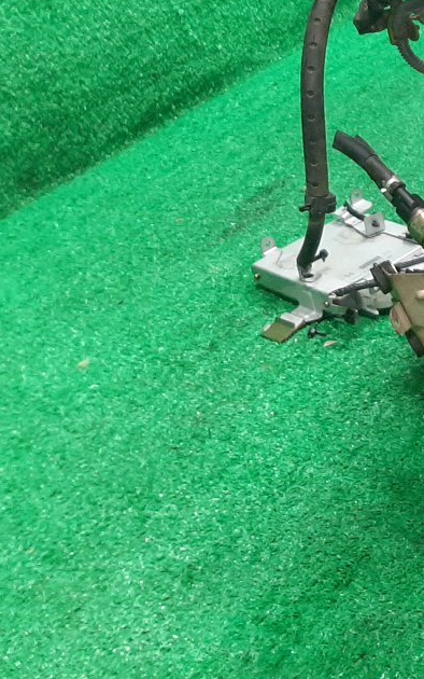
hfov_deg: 17.4
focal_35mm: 63
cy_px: 139
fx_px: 1164
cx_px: 730
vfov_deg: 31.6
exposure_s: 1/50
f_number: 1.7
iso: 225
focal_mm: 3.93
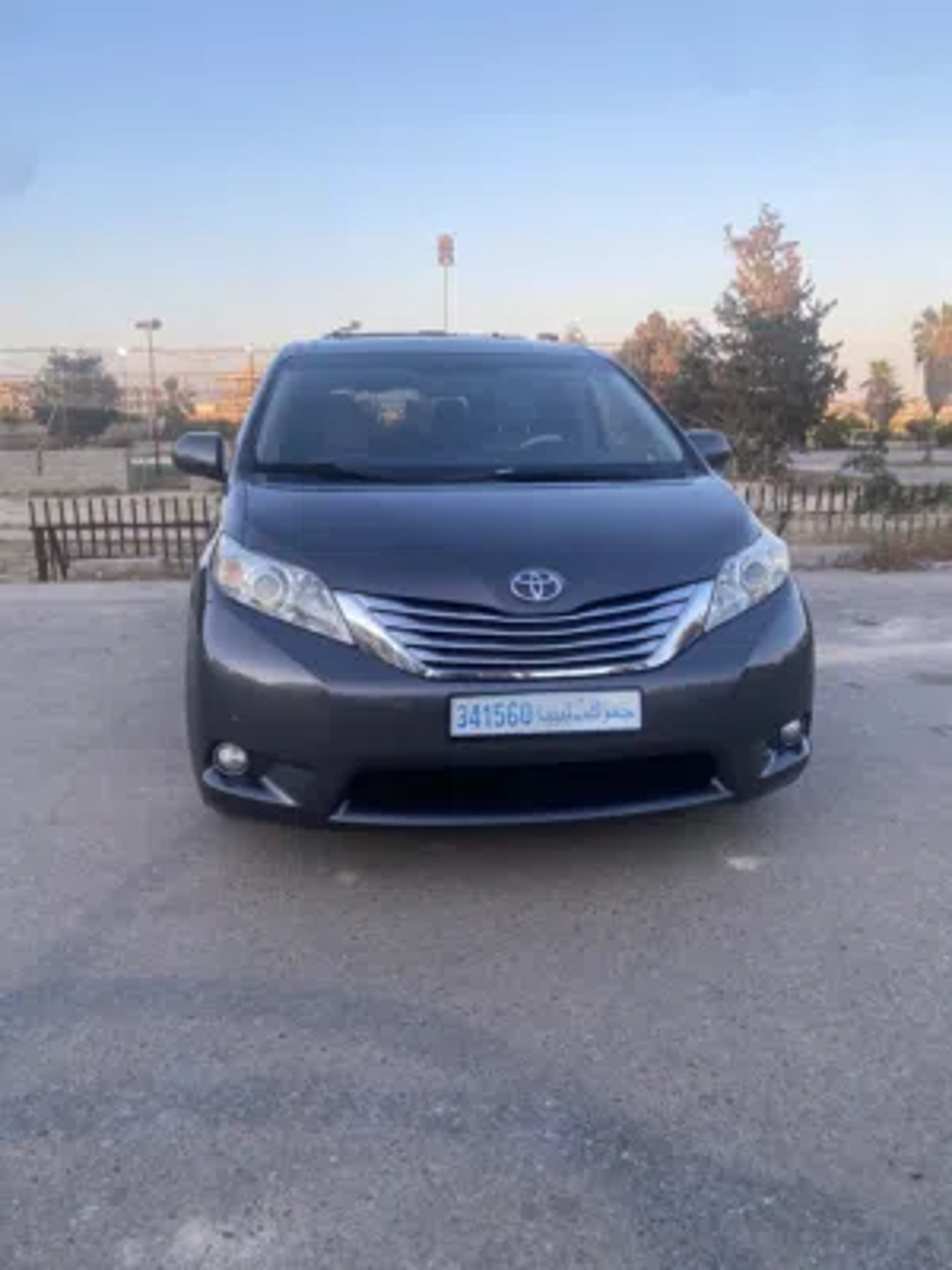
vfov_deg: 67.3
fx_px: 953
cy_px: 635
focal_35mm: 26
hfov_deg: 53.1
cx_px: 476
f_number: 1.8
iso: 32
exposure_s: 1/449
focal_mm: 4.25
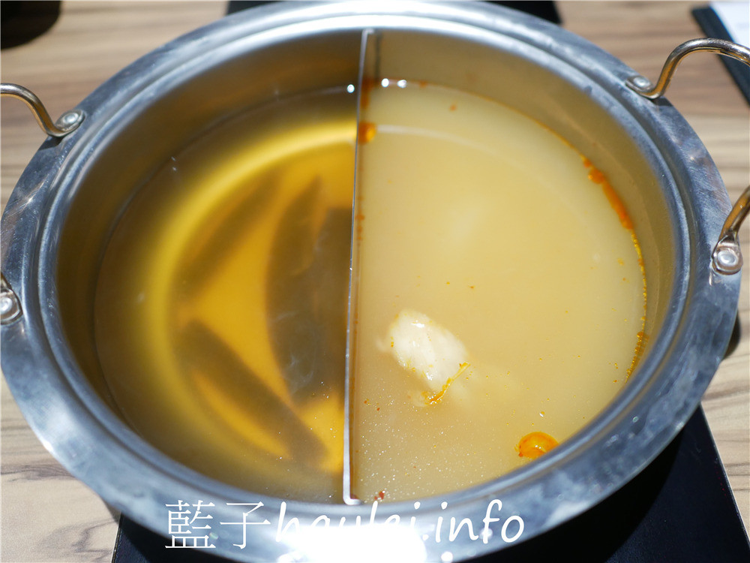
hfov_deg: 60.0
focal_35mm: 30
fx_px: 650
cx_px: 375
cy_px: 282
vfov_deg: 46.8
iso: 500
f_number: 1.7
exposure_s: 1/60
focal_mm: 15
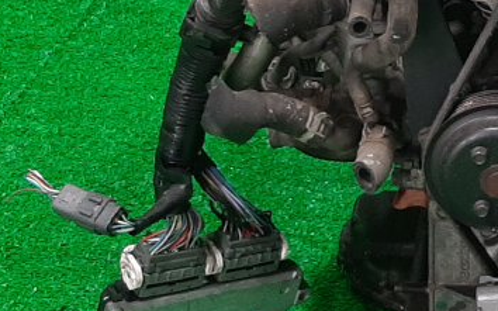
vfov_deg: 11.7
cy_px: 96
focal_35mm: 112
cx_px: 521
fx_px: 1520
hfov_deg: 18.1
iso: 148
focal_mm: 3.93
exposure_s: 1/50
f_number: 1.7
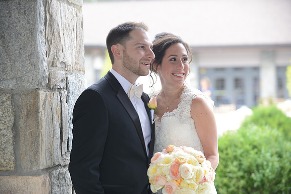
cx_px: 146
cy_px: 97
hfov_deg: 21.5
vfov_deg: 14.4
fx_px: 768
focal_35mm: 95
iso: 500
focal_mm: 95
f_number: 4
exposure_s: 1/250
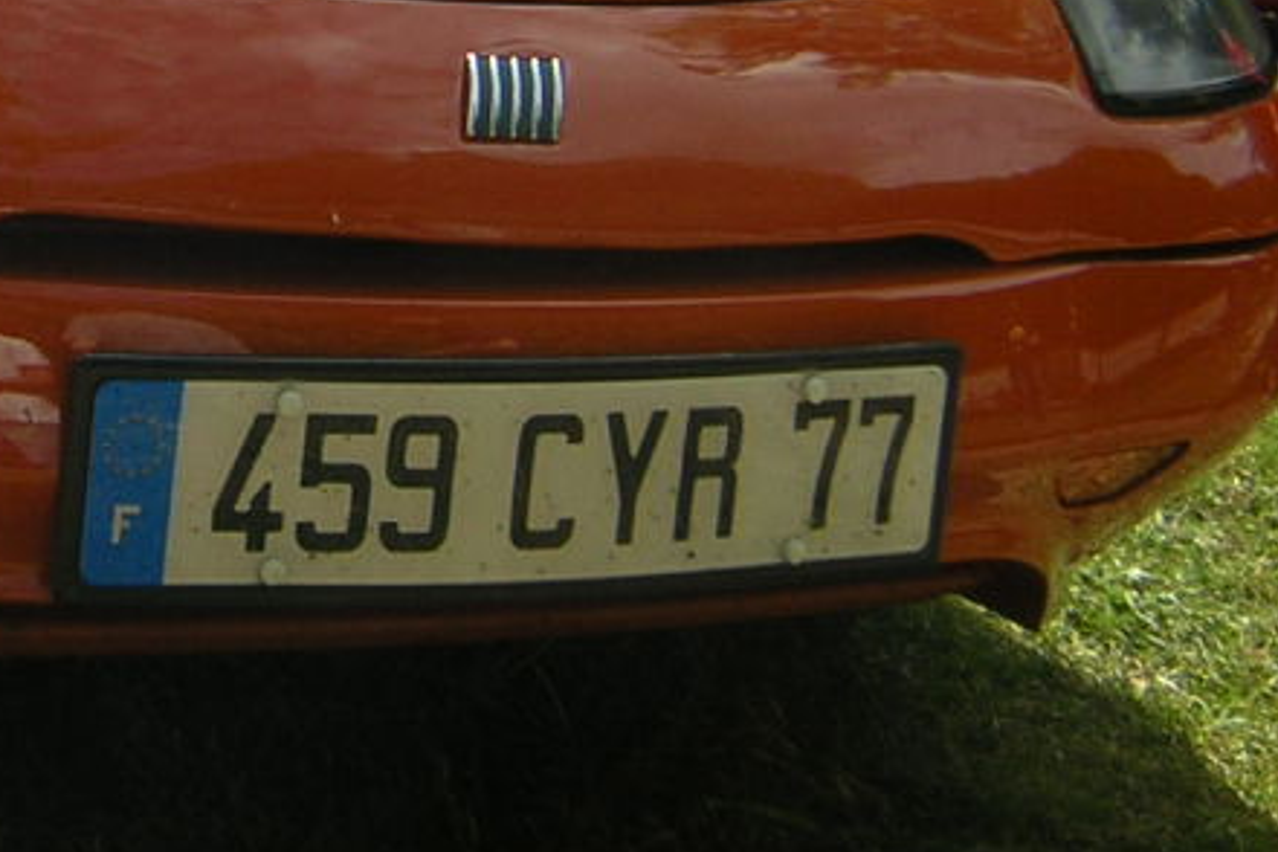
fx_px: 3088
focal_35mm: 87
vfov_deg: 15.3
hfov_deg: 22.6
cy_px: -110
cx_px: 49
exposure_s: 1/252
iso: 100
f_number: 5.2
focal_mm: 4.7
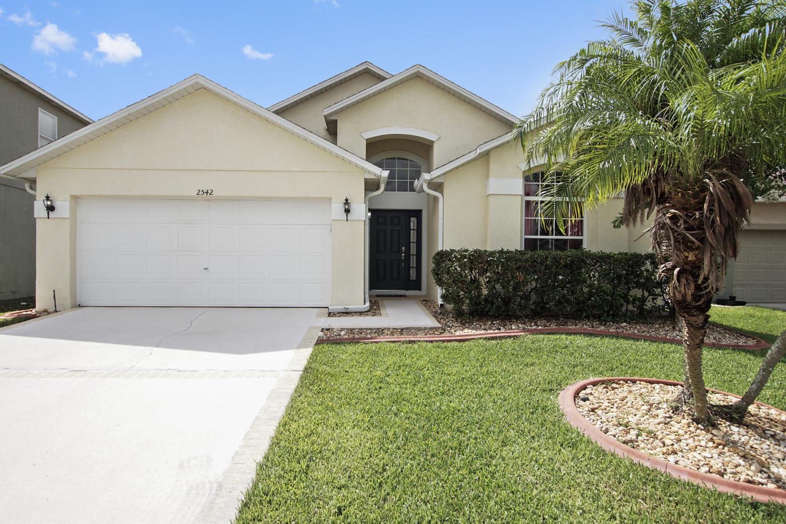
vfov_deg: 72.1
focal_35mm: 16
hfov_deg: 95.0
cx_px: 393
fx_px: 360
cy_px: 262
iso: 250
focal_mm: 11
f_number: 8
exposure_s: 1/320
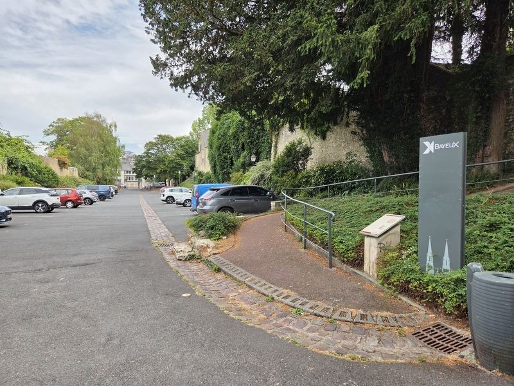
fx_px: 342
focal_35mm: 23
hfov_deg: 73.9
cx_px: 257
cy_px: 193
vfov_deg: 58.9
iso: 80
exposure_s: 1/2586
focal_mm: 5.4
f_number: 1.8
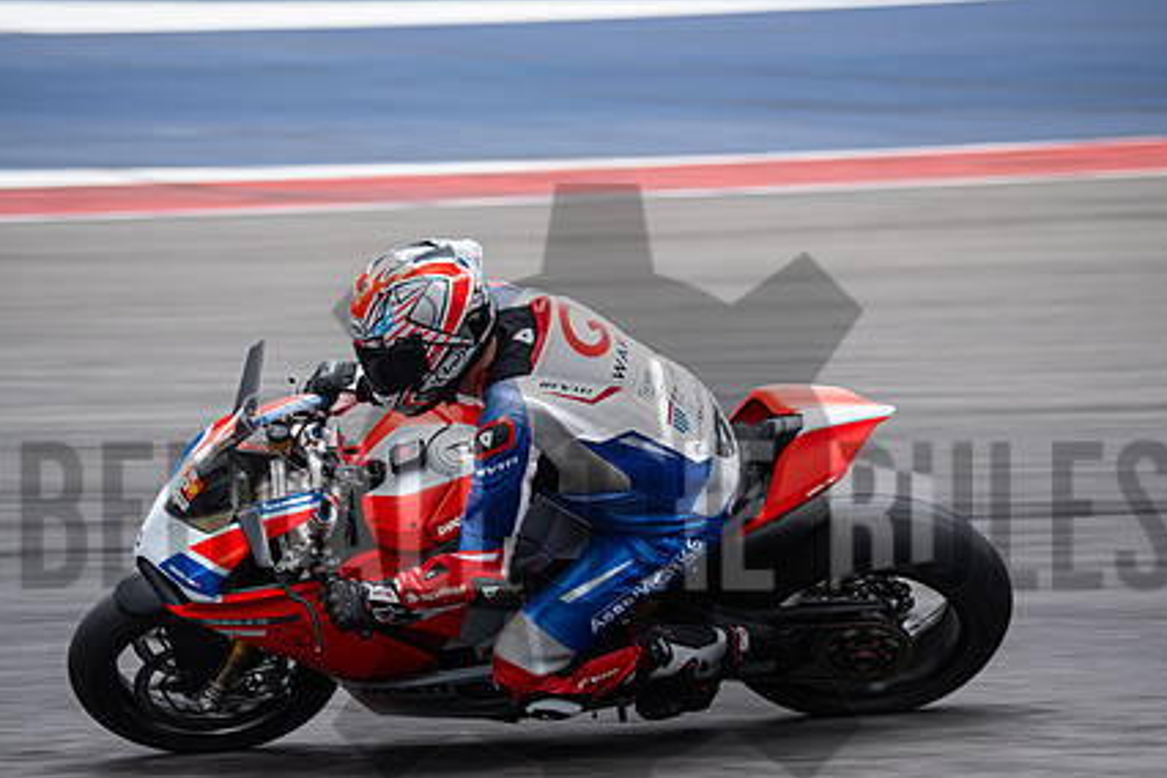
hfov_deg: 7.5
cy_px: 519
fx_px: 8914
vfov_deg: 5.0
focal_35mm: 275
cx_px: 597
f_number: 3.6
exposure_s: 1/250
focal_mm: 134.4
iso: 160
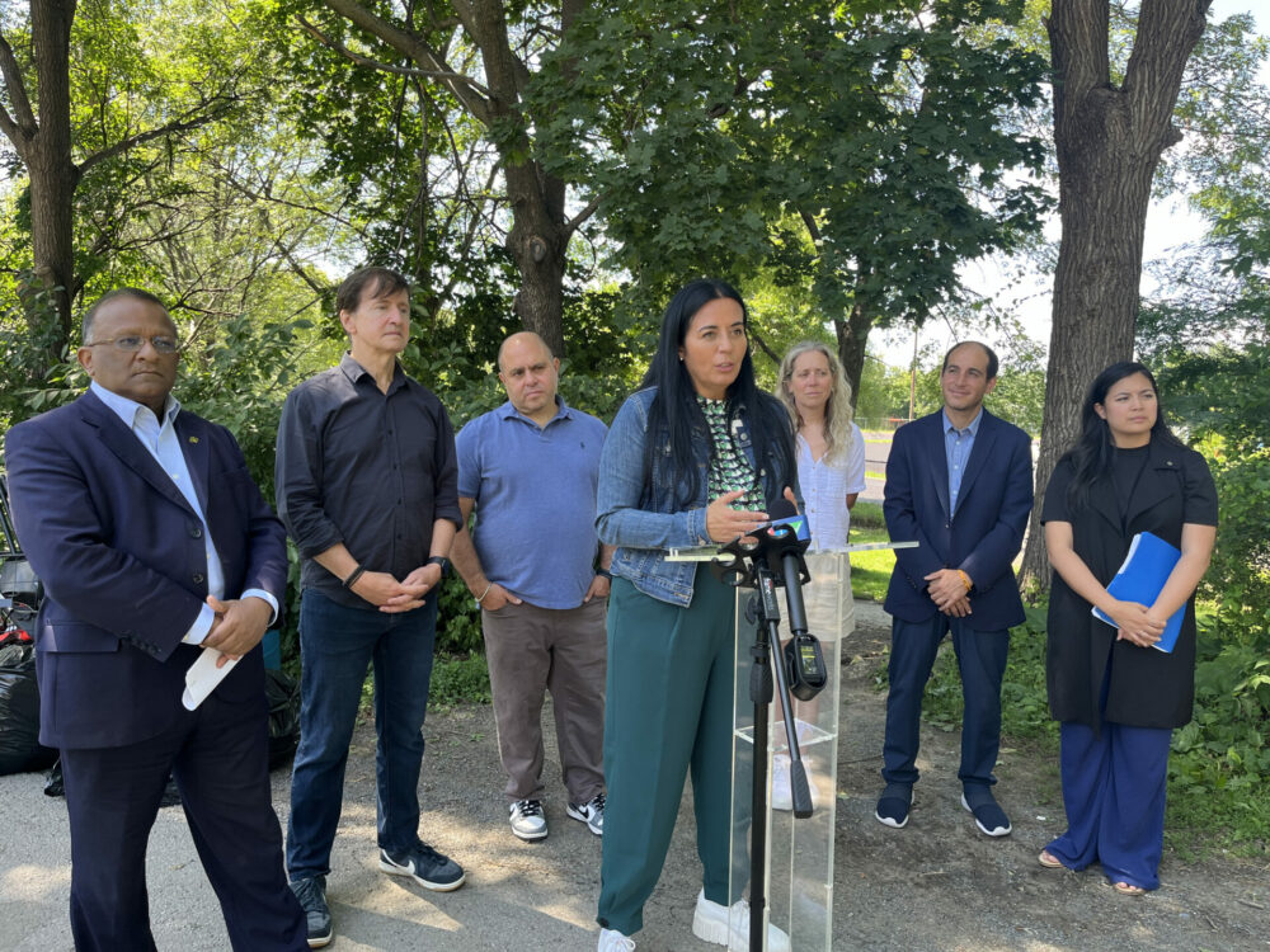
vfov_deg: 53.1
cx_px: 635
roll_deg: -1.2
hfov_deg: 67.3
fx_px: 954
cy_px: 476
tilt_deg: -3.5
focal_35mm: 26
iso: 40
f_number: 1.6
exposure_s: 1/185
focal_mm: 5.1
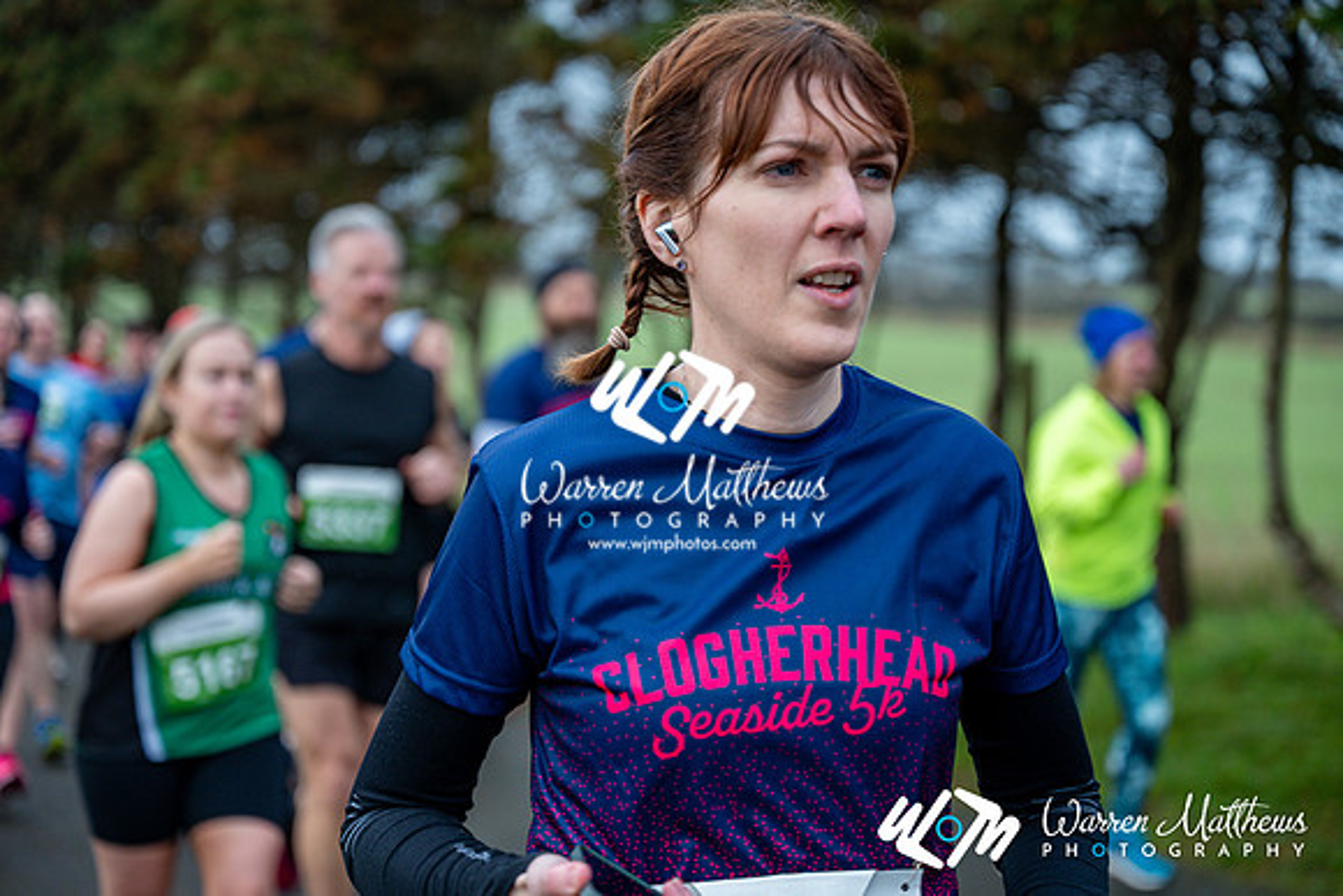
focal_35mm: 70
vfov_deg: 19.5
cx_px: 672
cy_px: 448
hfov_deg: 28.8
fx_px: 2612
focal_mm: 70
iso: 450
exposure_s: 1/1250
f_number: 2.8
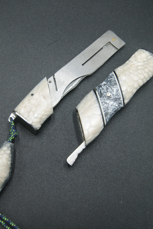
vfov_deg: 40.3
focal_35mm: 49
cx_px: 63
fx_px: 311
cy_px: 104
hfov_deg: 27.5
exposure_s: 1/50
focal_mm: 22
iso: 100
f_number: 5.6
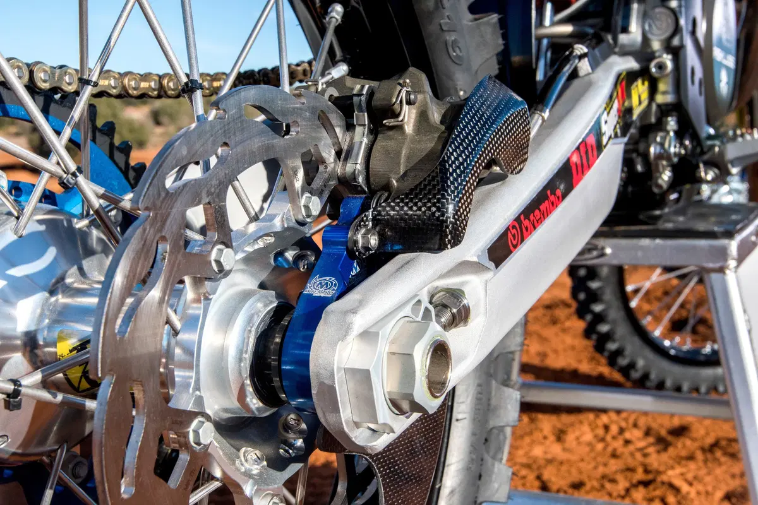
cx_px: 379
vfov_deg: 28.9
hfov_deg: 42.3
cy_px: 252
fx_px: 979
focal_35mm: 46
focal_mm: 31
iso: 500
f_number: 10
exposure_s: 1/1250
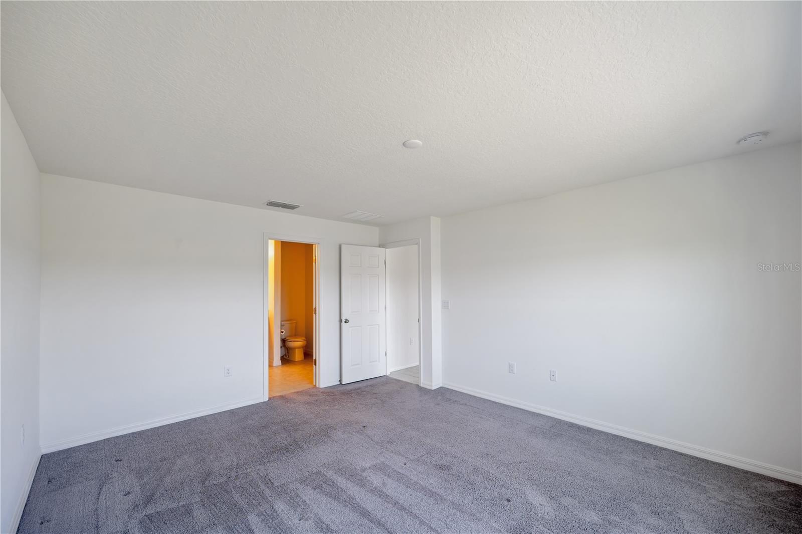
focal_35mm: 14
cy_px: 267
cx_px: 401
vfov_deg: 81.2
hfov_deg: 104.3
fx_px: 312
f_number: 4
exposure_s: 1/20
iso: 320
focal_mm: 14
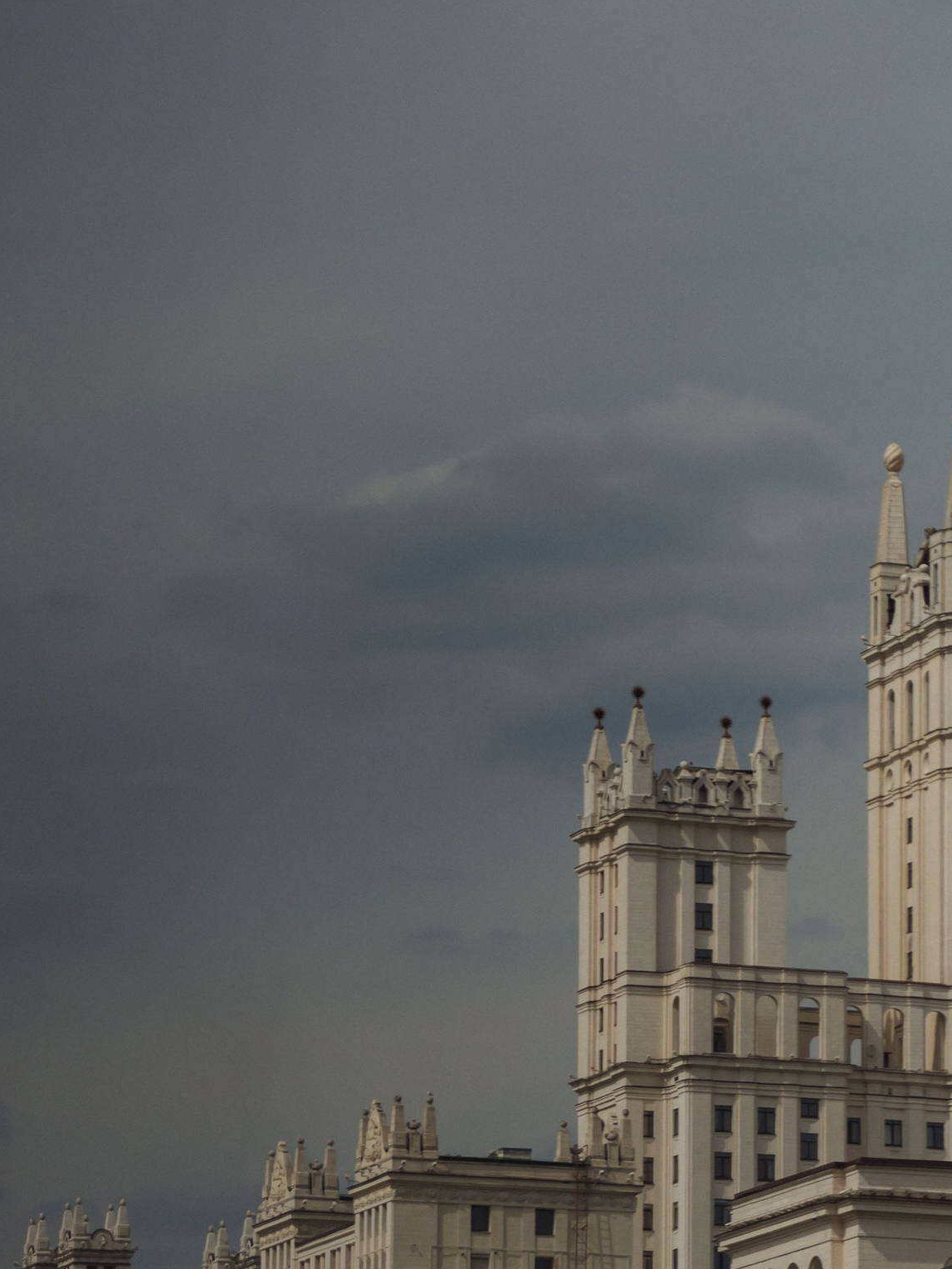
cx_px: 905
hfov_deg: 8.2
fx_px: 6639
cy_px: 904
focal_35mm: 181
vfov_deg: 10.9
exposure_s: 1/8000
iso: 100
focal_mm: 75
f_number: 2.5
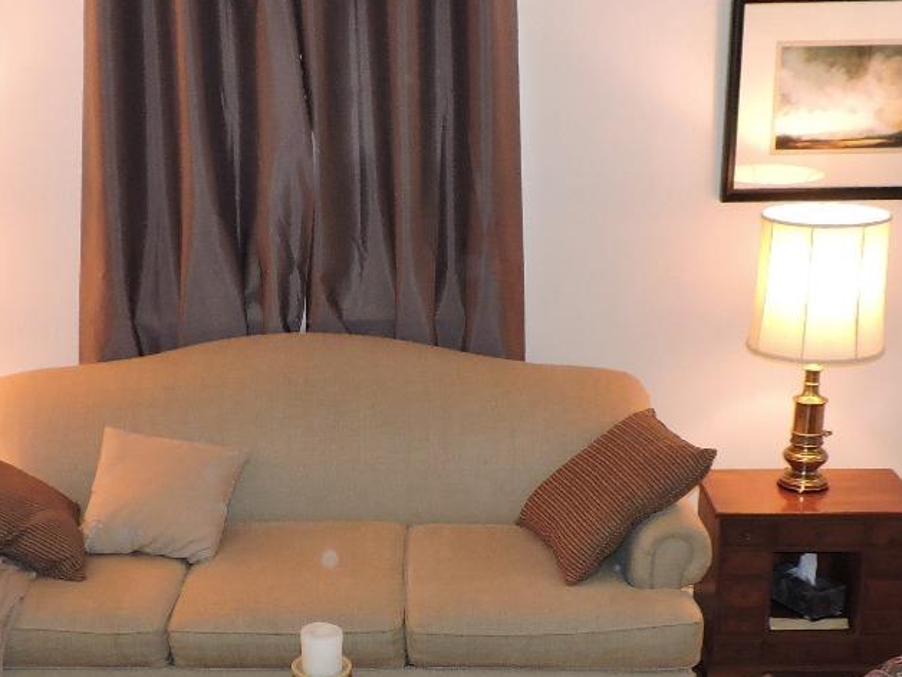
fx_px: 1433
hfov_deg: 34.9
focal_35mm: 55
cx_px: 382
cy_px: 483
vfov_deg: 26.3
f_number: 3
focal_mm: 4.3
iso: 400
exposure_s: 1/20
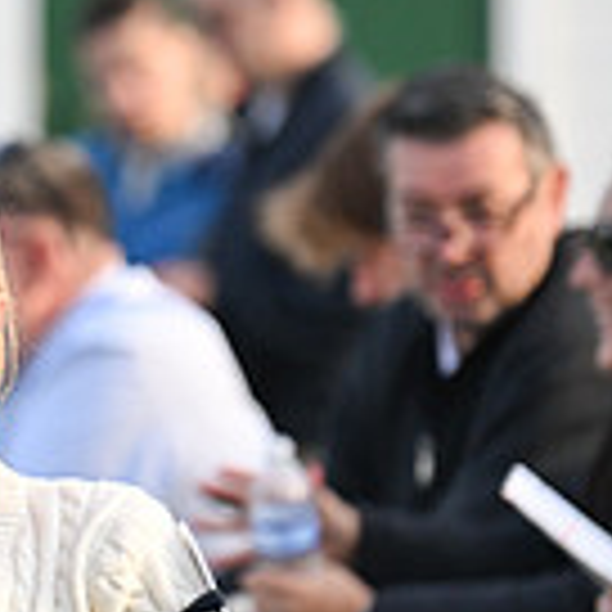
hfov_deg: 2.4
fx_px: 14482
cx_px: -621
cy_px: 232
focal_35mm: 724
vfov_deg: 2.4
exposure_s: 1/2000
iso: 1250
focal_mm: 200
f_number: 4
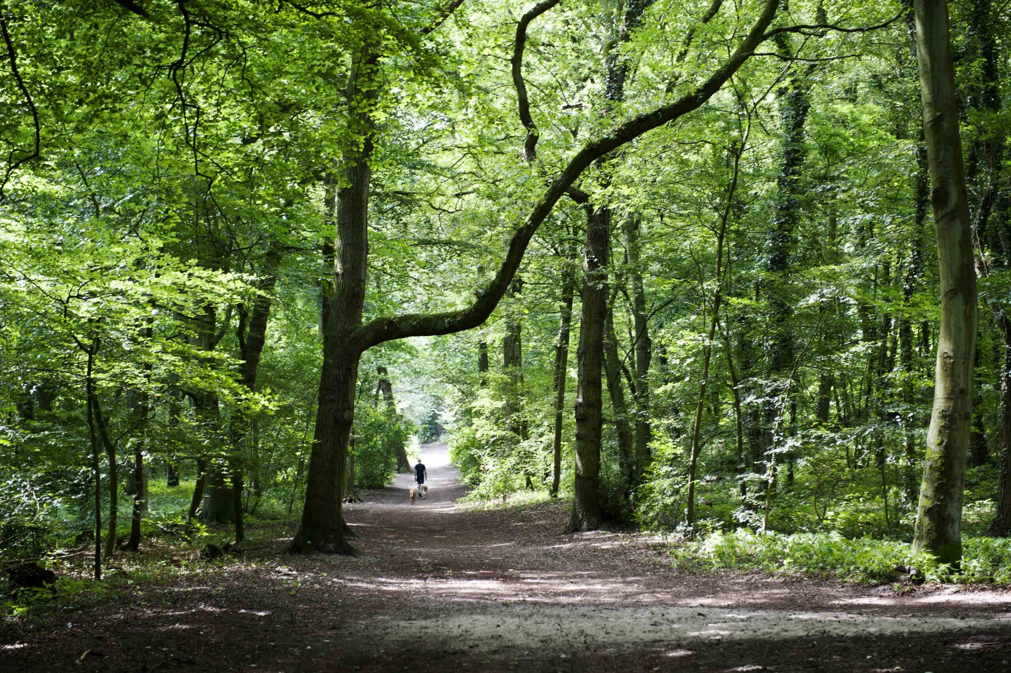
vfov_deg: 19.4
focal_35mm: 70
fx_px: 1964
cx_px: 506
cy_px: 336
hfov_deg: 28.9
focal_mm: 70
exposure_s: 1/60
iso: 200
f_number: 4
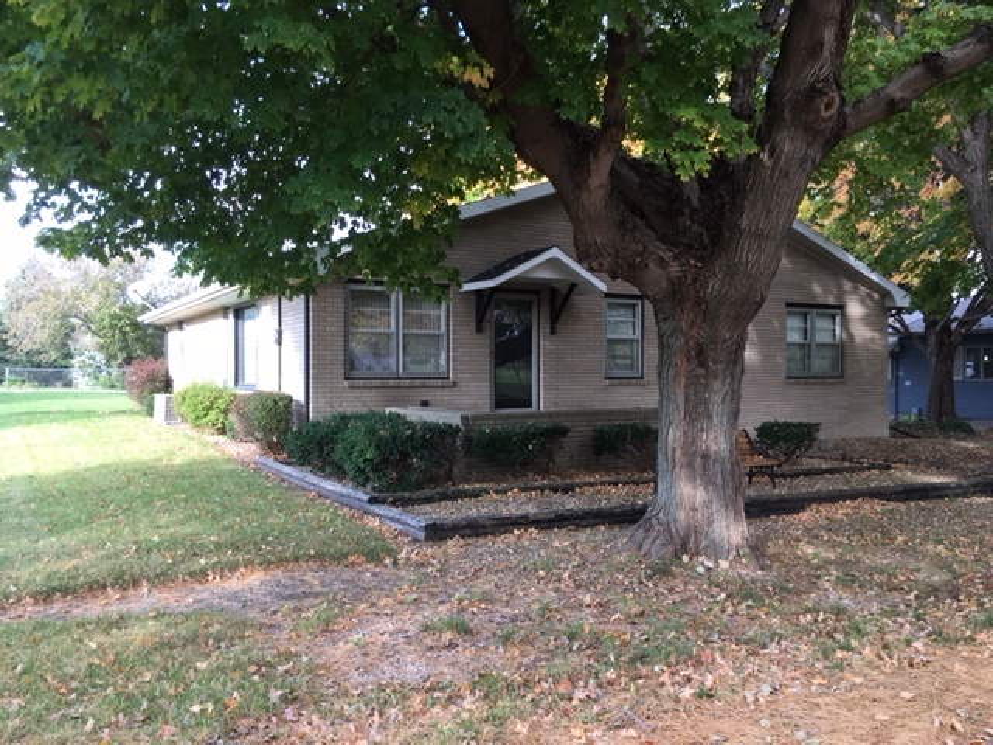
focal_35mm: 29
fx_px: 832
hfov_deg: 61.7
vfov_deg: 48.2
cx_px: 496
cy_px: 372
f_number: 2.2
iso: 40
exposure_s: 1/120
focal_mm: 4.15
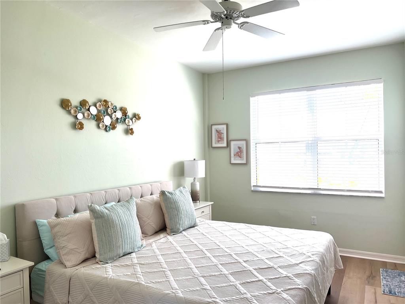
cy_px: 152
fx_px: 304
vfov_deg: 53.1
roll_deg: +0.1
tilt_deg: -0.2
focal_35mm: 26
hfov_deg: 67.3
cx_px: 202
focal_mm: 5.7
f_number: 1.5
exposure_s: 1/167
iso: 50
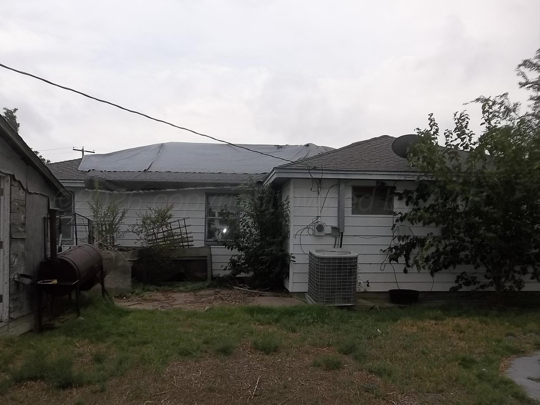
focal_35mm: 27
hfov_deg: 65.3
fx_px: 421
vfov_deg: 51.4
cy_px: 202
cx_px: 270
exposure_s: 1/640
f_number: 3.5
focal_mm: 4.9
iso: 80
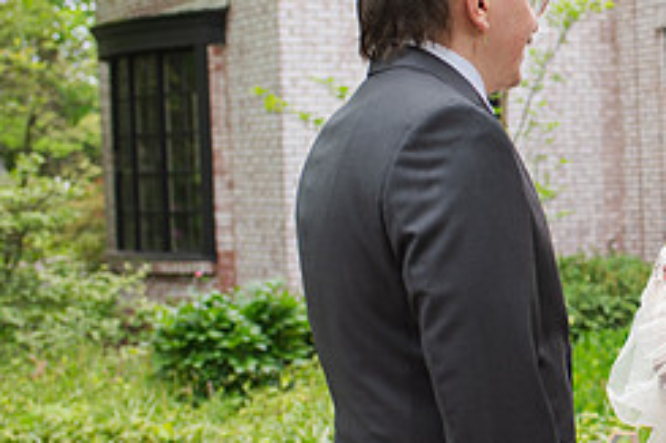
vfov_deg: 16.4
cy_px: 220
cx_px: 712
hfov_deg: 23.2
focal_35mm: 83
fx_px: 1534
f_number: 3.2
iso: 110
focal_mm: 35
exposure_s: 1/320
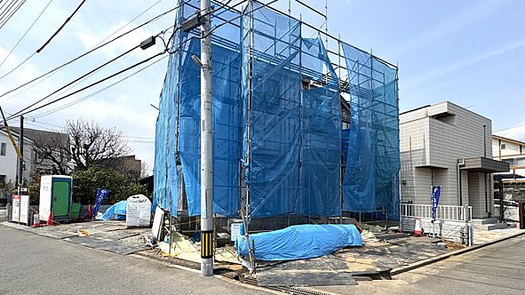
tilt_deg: +3.3
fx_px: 223
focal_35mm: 16
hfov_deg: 99.4
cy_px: 185
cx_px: 258
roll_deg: +0.4
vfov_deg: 66.0
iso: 40
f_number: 2.2
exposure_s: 1/1299
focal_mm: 2.22
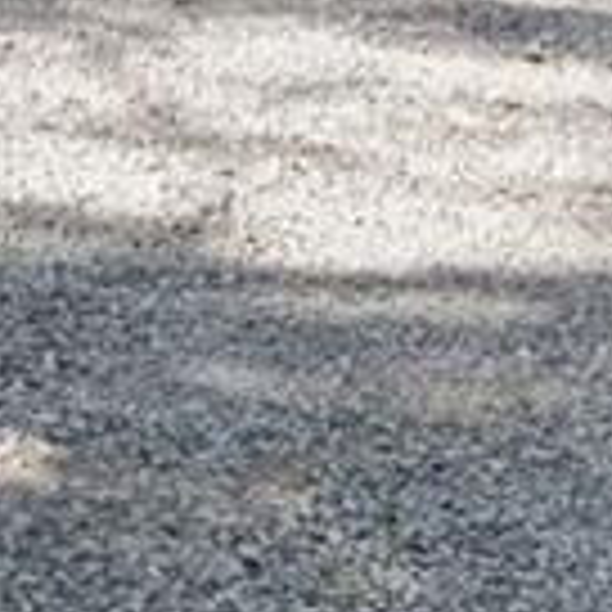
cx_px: -940
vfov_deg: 14.2
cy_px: -632
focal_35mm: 102
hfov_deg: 12.5
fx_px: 2040
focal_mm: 16
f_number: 5.6
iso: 800
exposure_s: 1/800
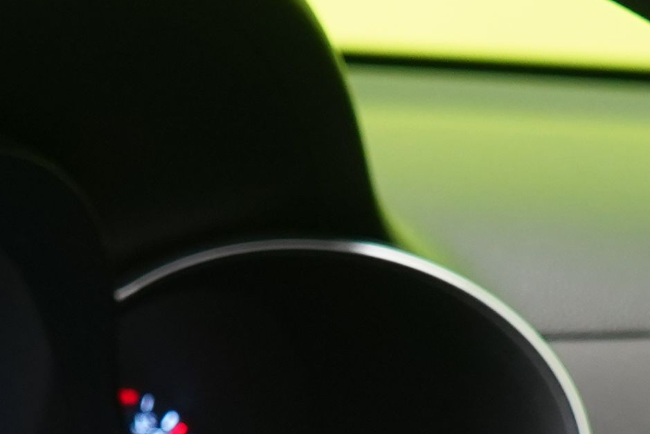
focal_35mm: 198
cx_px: 593
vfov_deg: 6.8
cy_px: 761
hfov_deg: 10.3
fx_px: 3575
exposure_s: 1/25
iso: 1250
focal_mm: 31
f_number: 5
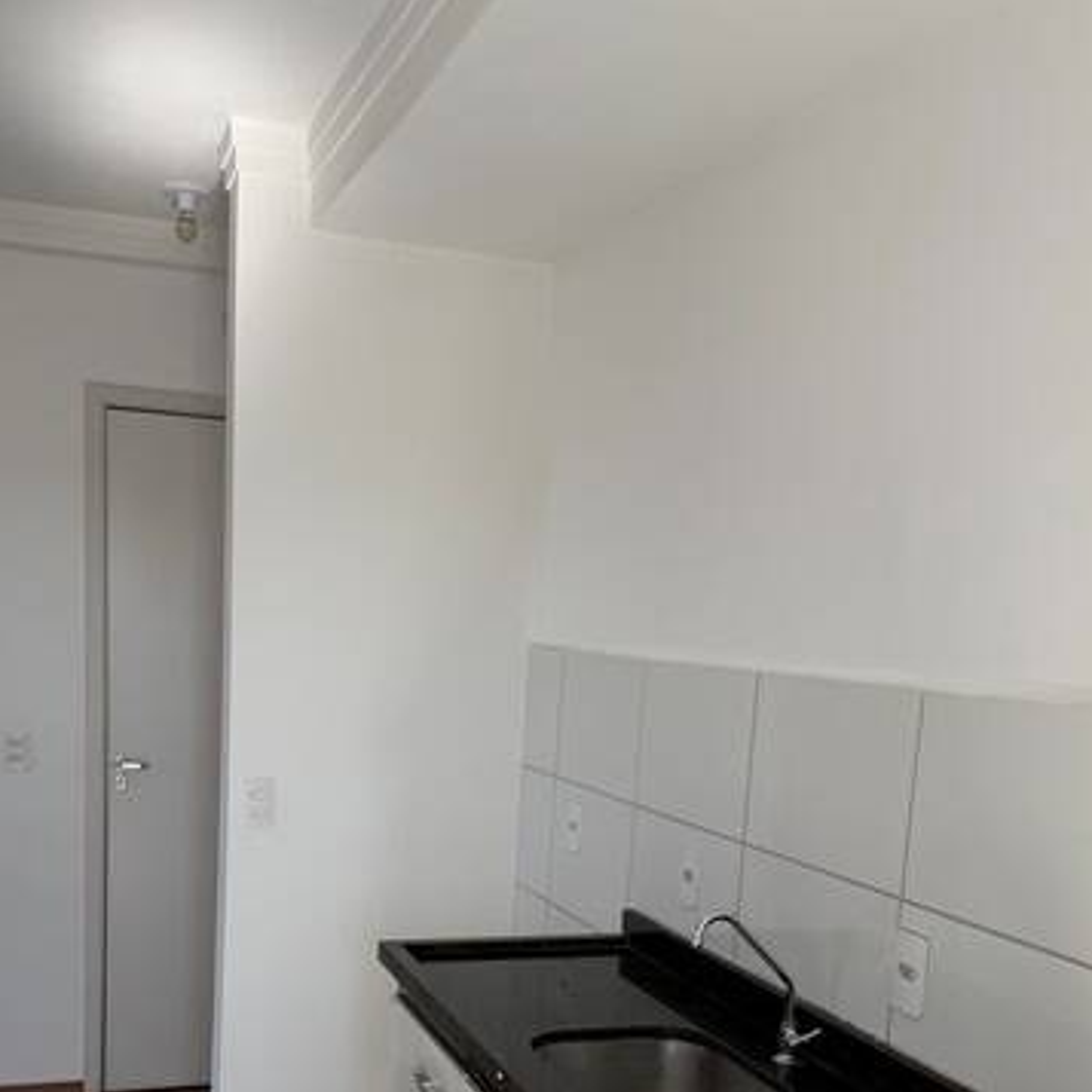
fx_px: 1356
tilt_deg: -8.0
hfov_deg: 43.8
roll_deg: -3.4
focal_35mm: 38
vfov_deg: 42.4
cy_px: 826
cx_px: 483
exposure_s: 1/304
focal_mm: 6.76
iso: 80
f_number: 1.78
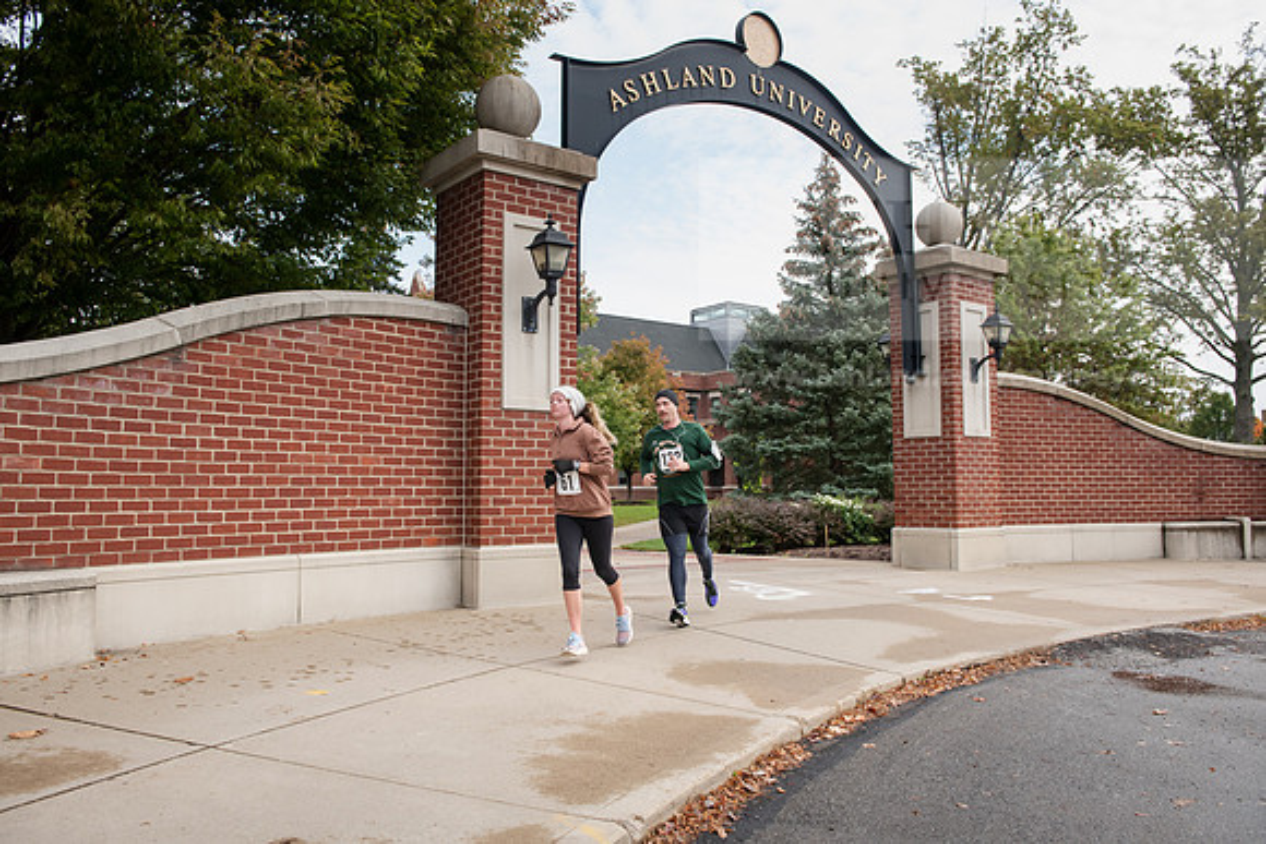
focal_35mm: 28
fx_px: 985
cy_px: 422
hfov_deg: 65.5
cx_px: 633
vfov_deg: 46.4
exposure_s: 1/400
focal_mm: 28
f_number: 5.6
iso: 500
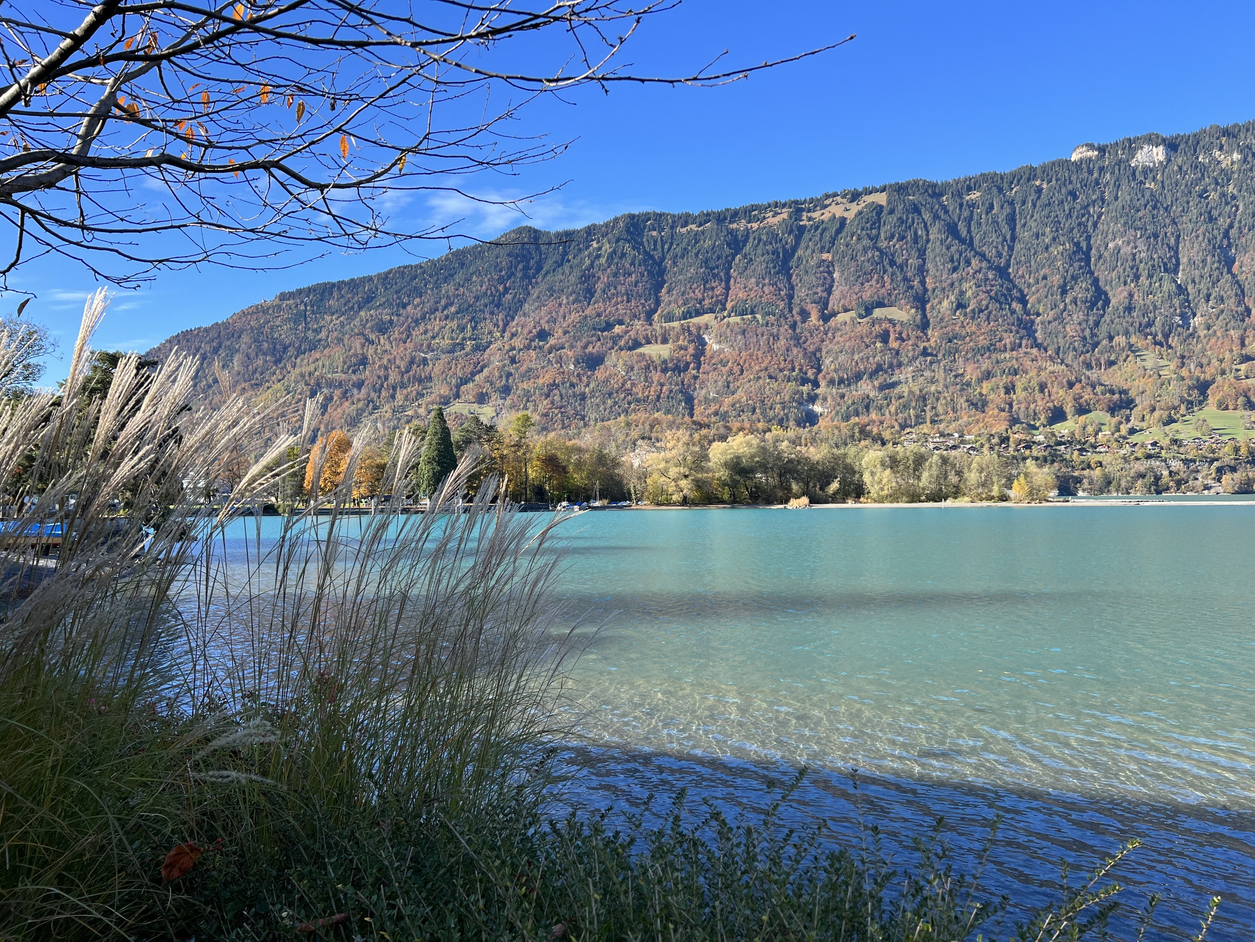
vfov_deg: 53.1
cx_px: 628
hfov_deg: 67.3
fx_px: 943
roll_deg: +0.7
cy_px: 471
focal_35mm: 26
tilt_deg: +1.5
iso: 50
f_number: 1.5
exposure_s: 1/1412
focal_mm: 5.7
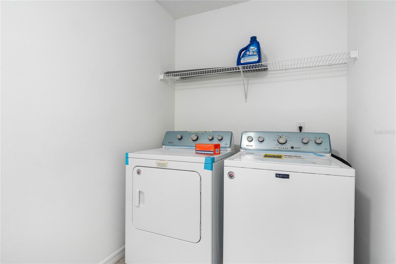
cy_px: 132
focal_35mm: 18
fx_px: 199
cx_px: 198
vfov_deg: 67.1
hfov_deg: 89.7
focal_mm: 18.1
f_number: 8
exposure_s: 1.3
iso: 320
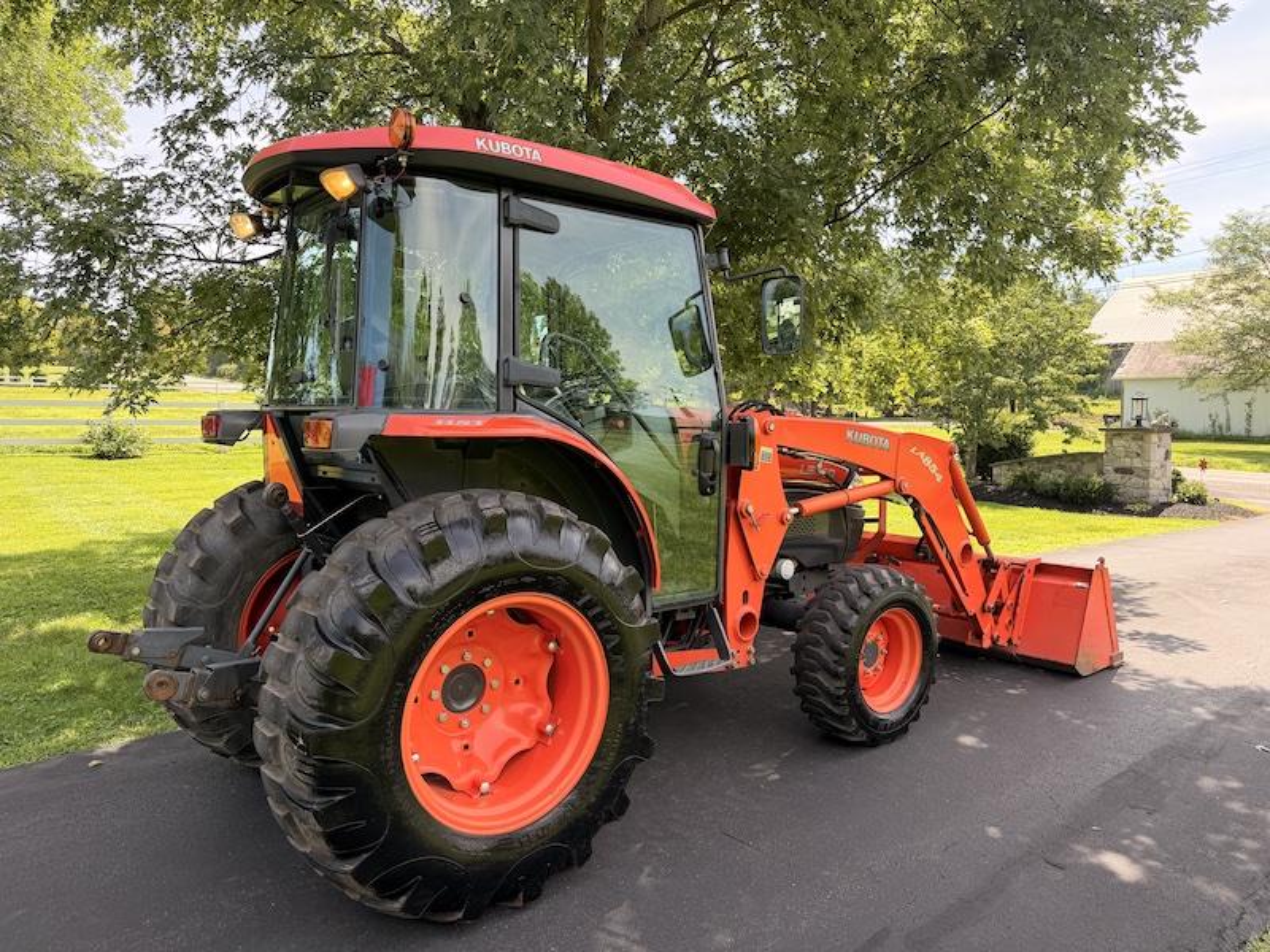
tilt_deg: -1.9
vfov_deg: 56.8
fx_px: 881
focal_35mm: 24
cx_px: 635
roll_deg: +0.7
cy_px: 476
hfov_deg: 71.6
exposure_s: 1/813
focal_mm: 6.76
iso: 100
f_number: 1.78
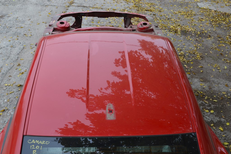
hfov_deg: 49.5
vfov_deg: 34.2
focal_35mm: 39
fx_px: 250
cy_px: 77
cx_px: 116
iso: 180
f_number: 5.6
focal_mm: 26
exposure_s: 1/125
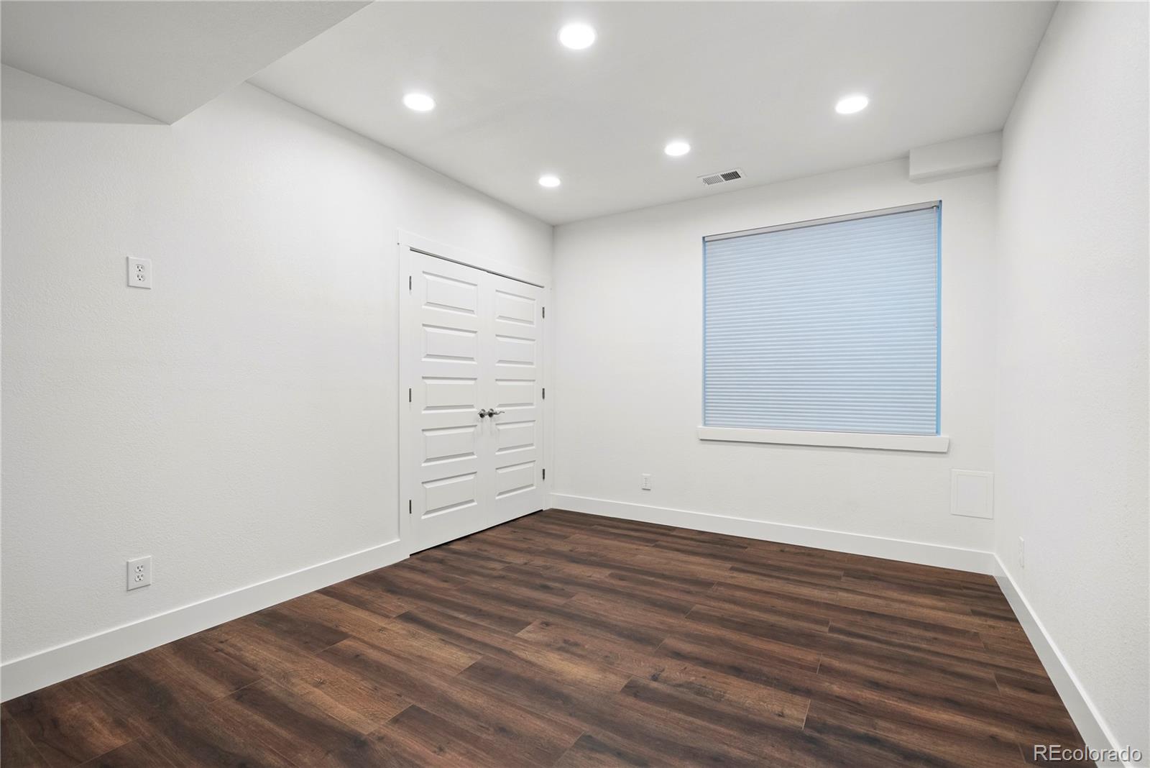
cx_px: 575
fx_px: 479
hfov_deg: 100.4
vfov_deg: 77.4
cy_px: 384
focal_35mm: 15
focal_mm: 15
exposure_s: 1/8
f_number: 9
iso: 640
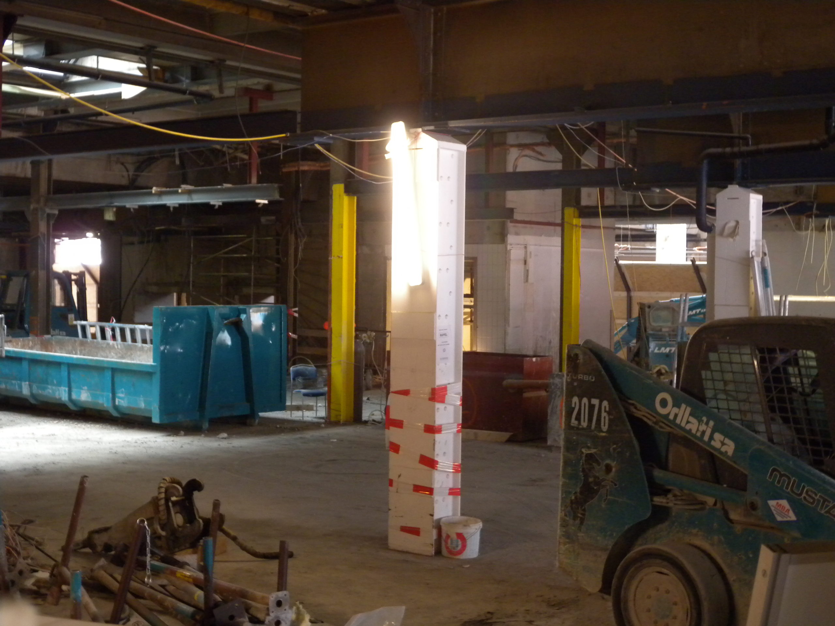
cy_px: 313
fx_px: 1254
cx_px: 418
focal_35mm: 52
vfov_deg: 28.0
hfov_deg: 36.8
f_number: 3.7
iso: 400
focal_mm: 11.1
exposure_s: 1/9.4
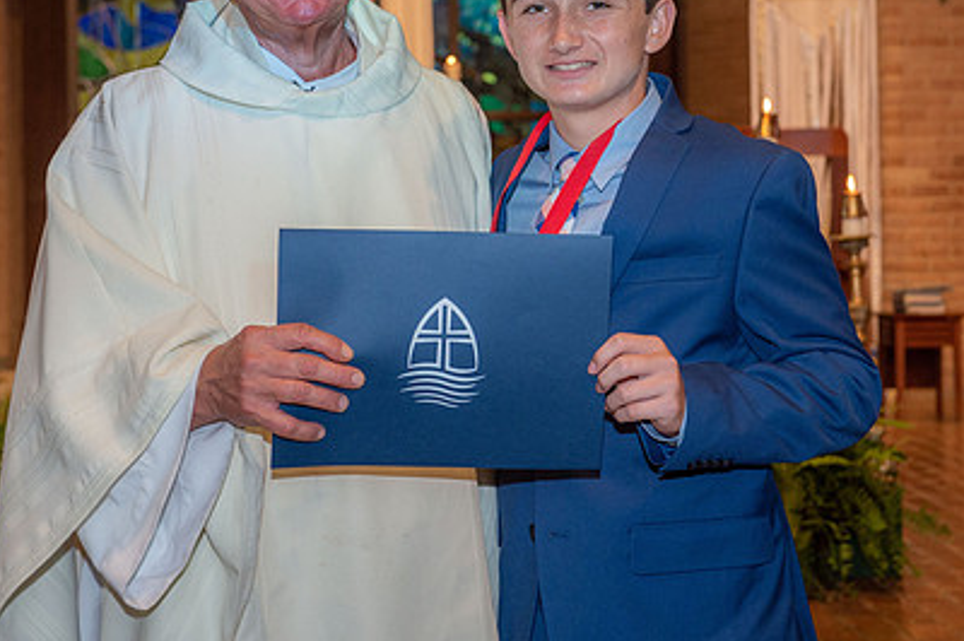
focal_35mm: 90
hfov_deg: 22.6
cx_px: 574
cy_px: 202
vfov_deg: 15.1
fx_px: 2408
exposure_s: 1/125
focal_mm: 62
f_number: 5.6
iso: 1600
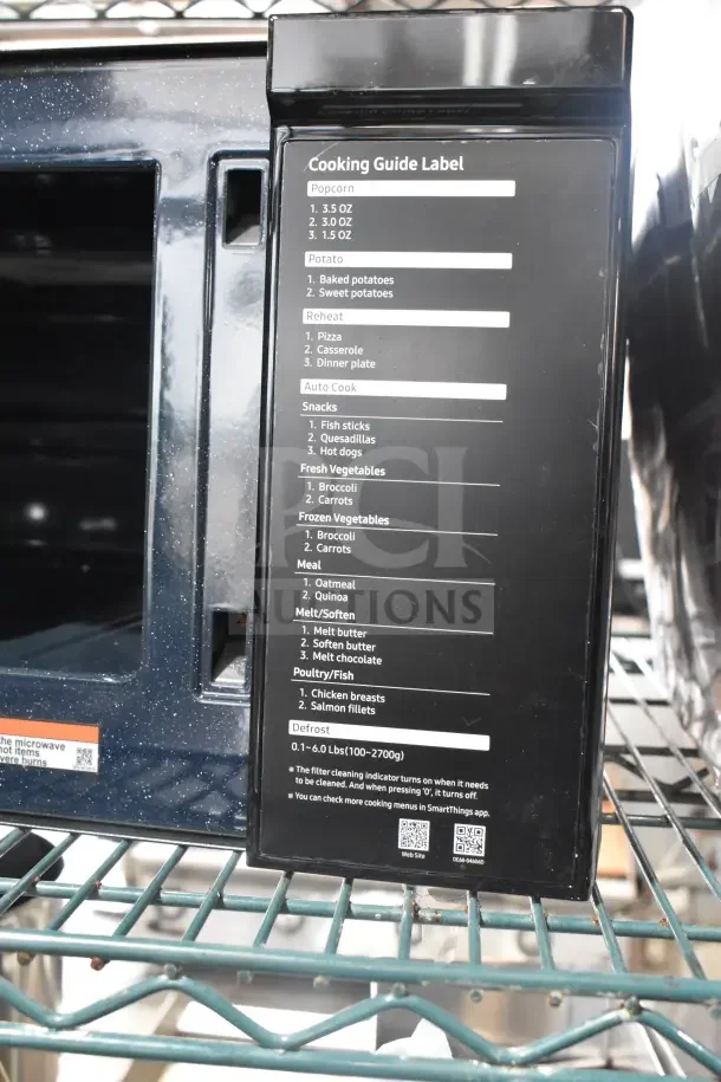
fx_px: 1172
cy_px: 541
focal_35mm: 39
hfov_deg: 34.2
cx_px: 360
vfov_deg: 49.6
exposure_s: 1/160
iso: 6400
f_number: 6.3
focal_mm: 26
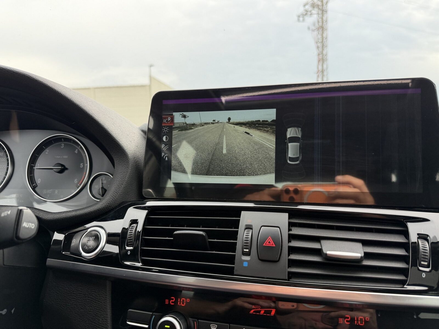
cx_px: 220
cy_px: 164
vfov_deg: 56.8
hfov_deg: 71.6
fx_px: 304
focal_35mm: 24
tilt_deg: -3.9
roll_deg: +2.1
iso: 80
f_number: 1.78
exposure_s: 1/677
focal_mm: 6.76
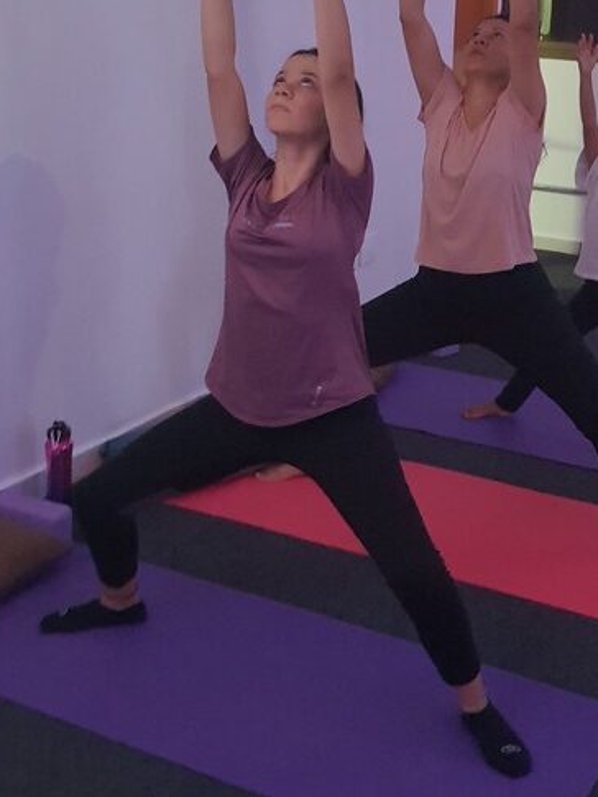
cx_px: 422
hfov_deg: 26.8
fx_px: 1243
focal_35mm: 54
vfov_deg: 34.8
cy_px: 207
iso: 800
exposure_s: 1/10
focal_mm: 4.32
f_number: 1.7
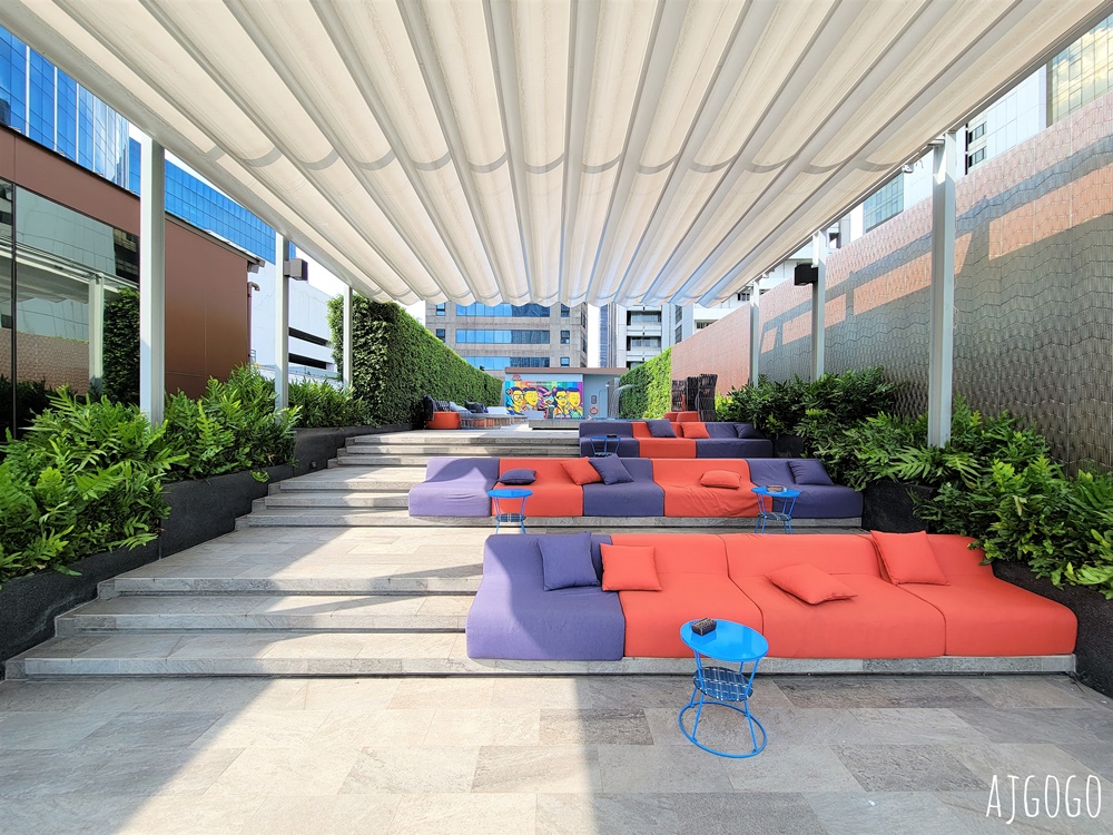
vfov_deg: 89.9
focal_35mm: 13
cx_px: 556
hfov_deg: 106.2
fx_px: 418
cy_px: 418
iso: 50
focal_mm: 2.2
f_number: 2.2
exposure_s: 1/494
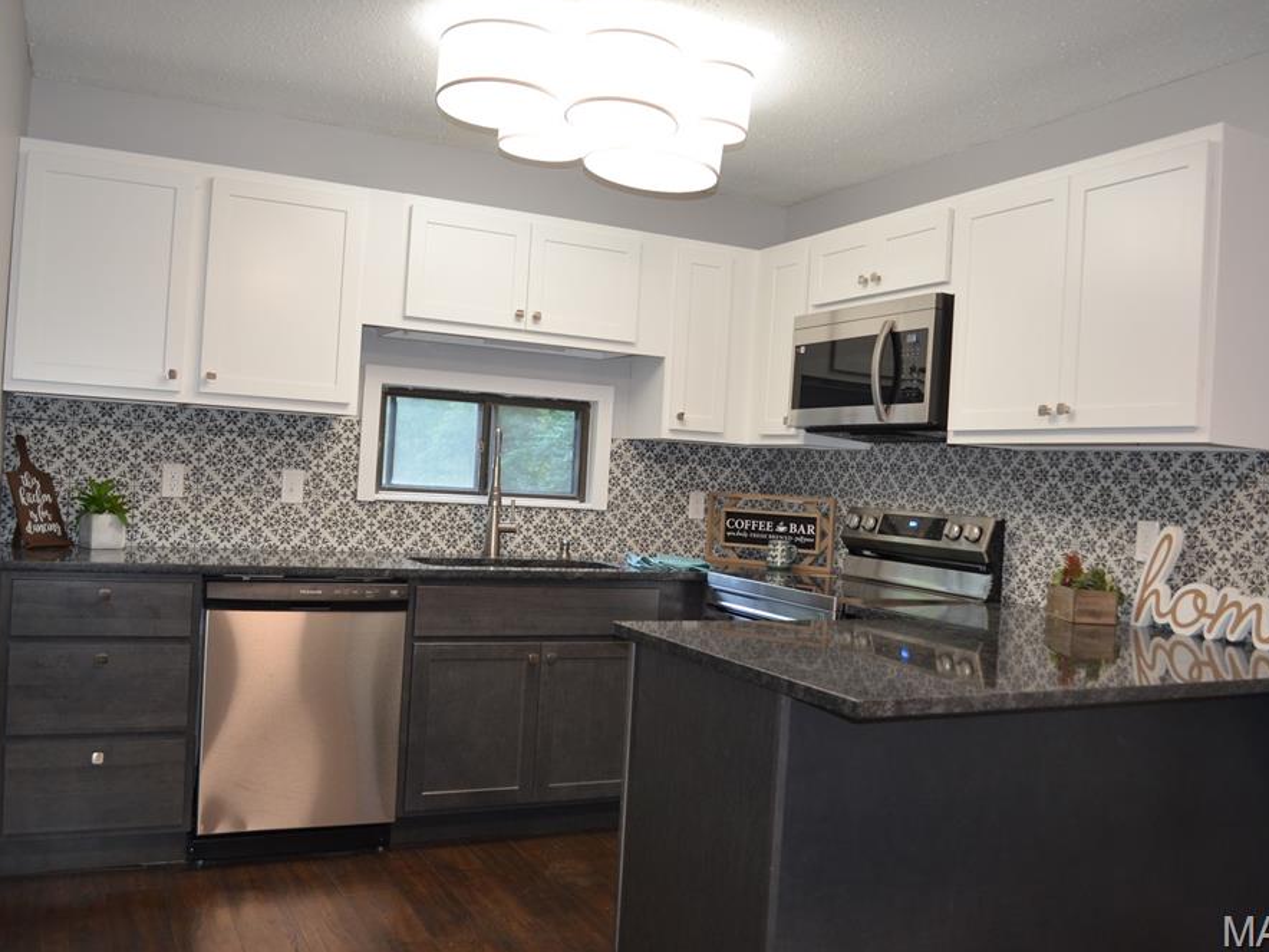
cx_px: 632
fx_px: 1100
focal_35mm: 30
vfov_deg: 46.8
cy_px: 475
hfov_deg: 60.0
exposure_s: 1/60
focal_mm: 18
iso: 560
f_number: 3.5
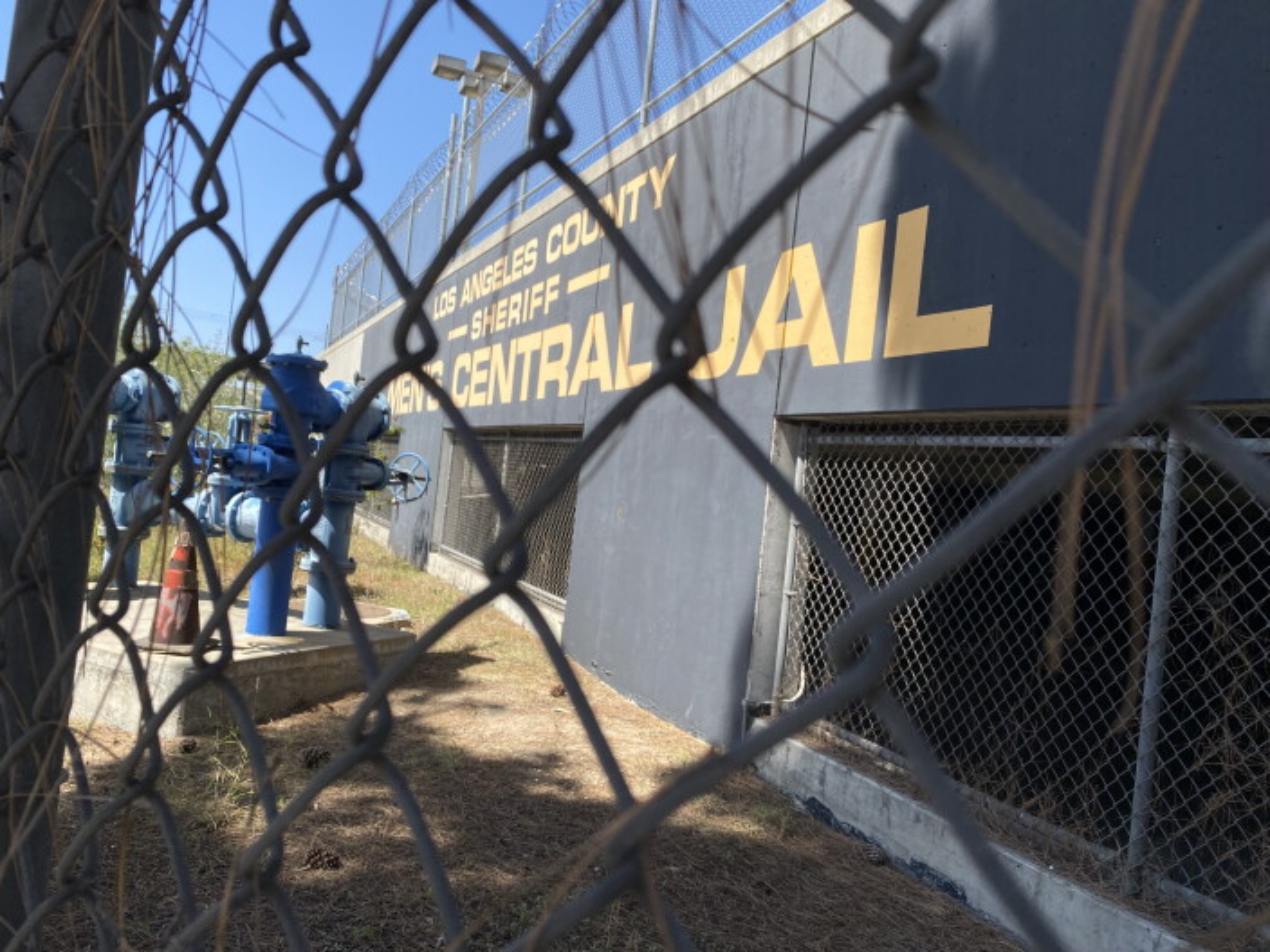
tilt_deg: +0.3
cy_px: 476
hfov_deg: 67.3
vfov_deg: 53.1
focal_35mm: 26
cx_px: 635
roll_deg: -5.1
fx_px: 954
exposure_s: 1/2625
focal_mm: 4.25
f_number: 1.8
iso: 32
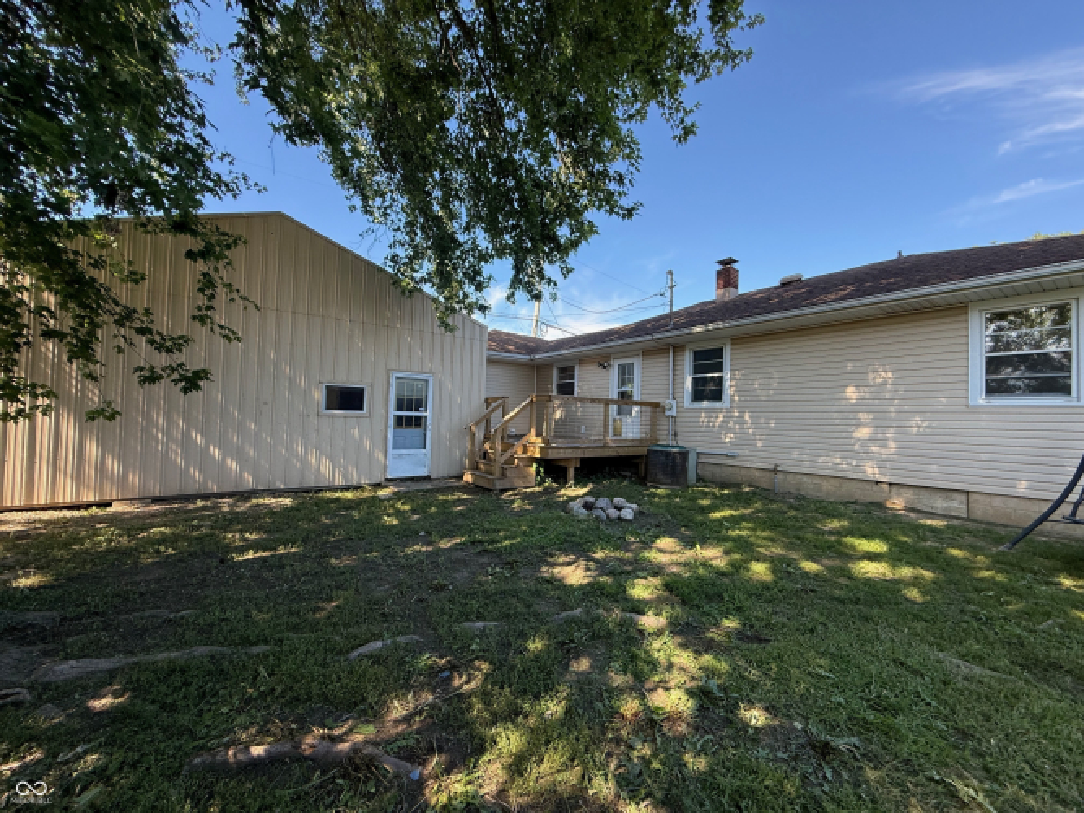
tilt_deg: +3.5
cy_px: 406
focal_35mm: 14
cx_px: 542
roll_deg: -2.6
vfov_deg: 85.7
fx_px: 438
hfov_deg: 102.1
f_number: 2.2
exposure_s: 1/308
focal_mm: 2.22
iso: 64
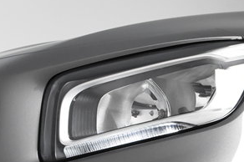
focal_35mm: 137
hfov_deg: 14.9
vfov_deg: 9.8
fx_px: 928
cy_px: 213
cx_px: 197
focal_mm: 26
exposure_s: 1/100
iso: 1600
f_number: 5
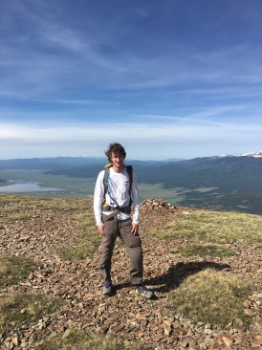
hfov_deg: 48.2
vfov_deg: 61.7
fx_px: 293
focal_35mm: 29
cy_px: 175
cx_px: 131
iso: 25
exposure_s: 1/2079
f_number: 2.2
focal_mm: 4.15
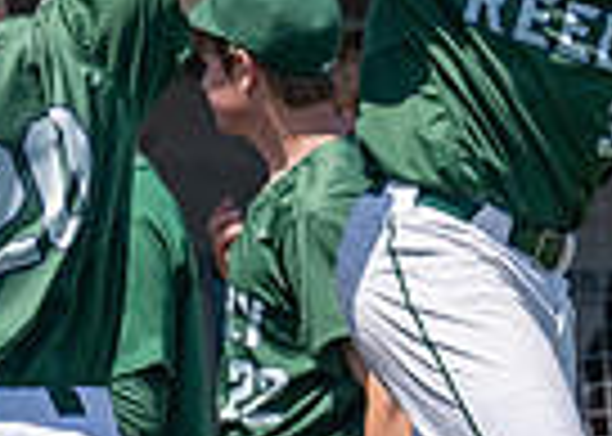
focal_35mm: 1105
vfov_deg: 1.3
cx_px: 604
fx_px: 19197
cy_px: 599
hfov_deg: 1.8
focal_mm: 197
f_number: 2.8
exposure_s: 1/2500
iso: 100
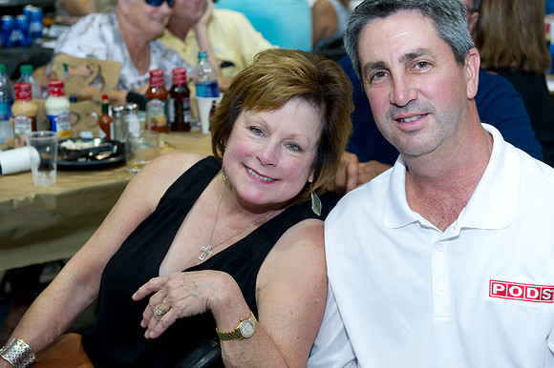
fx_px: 954
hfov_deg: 32.4
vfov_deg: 21.9
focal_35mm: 62
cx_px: 277
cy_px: 184
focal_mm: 62
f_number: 5
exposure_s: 1/160
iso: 1250
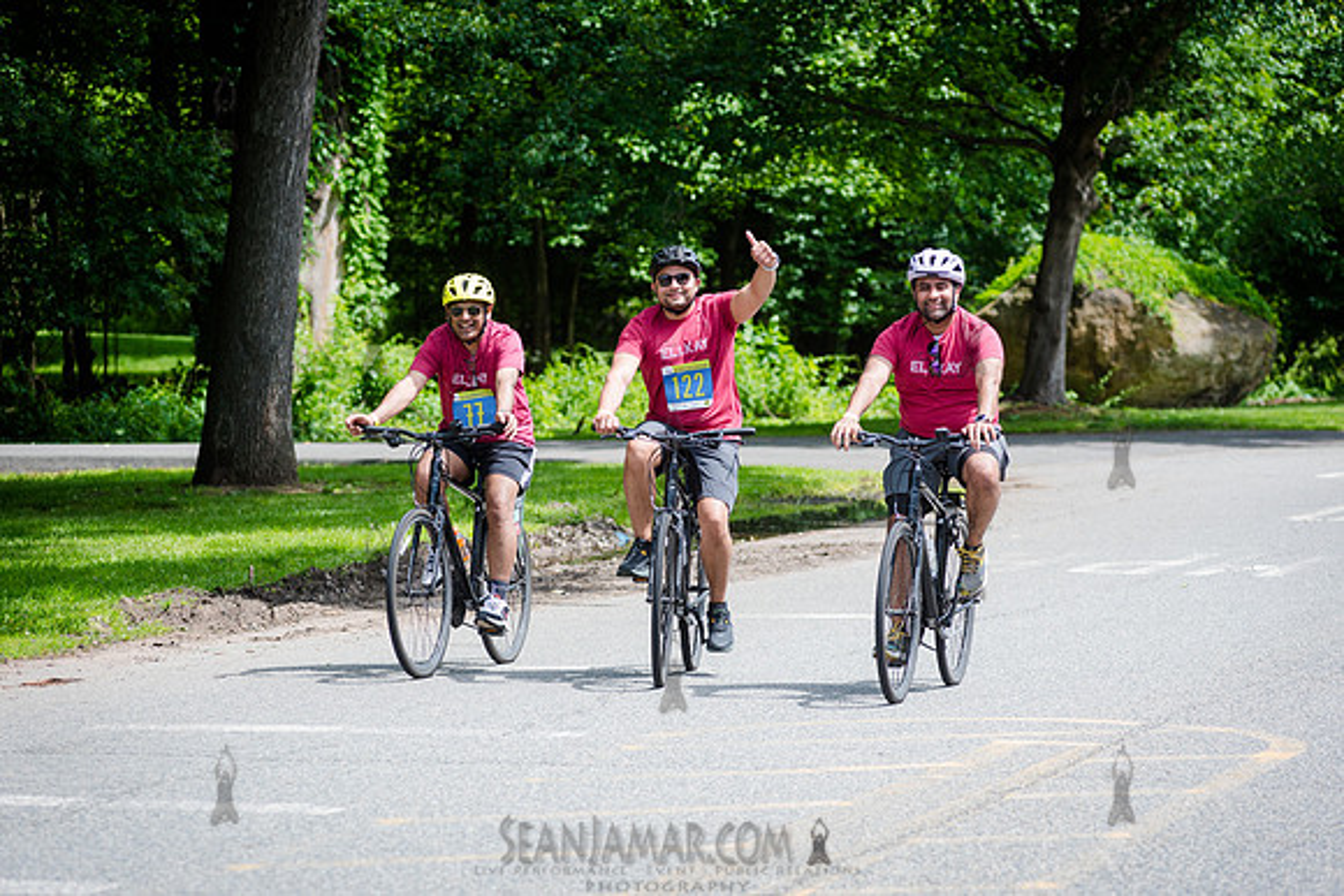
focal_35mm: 145
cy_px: 448
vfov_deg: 9.5
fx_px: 5414
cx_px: 672
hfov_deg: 14.2
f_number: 4.5
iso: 250
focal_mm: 145
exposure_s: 1/800
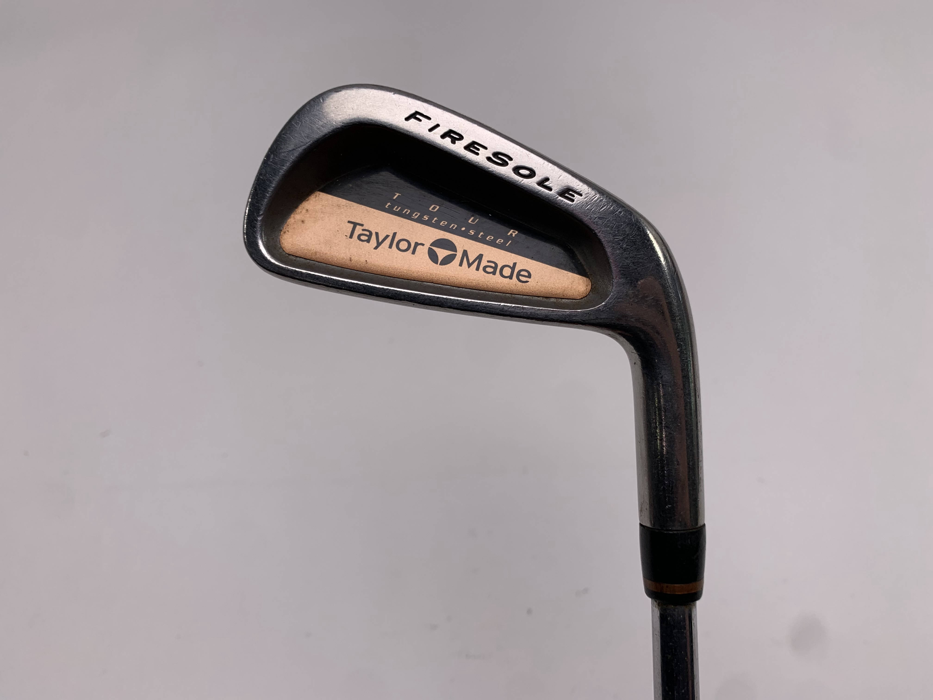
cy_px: 350
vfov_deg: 53.1
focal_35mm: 26
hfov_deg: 67.3
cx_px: 466
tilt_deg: -51.6
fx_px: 701
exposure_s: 1/431
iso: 25
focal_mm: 4.25
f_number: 1.8
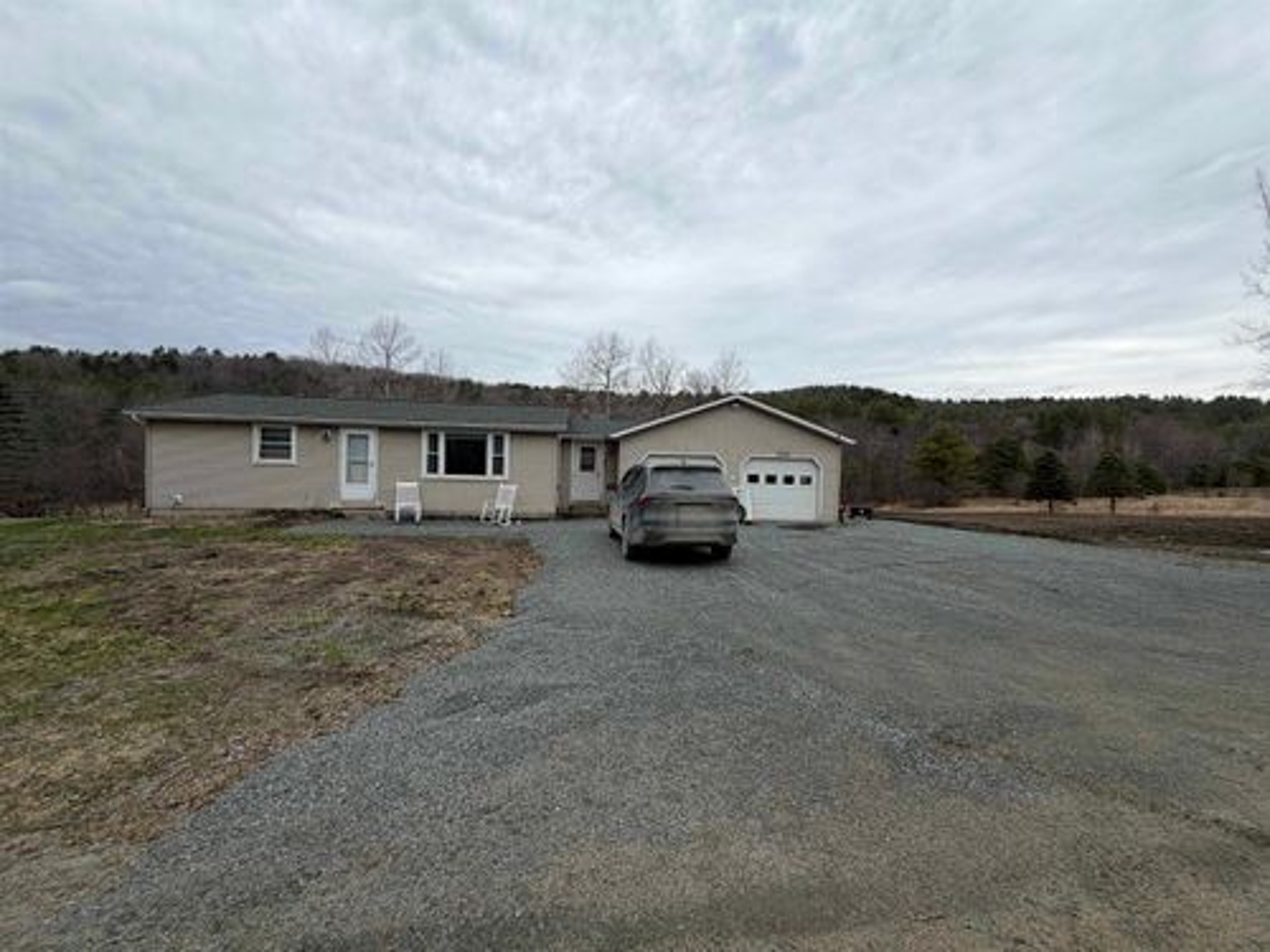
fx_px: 514
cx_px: 635
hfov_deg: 102.1
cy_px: 476
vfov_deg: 85.7
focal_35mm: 14
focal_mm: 2.22
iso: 40
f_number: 2.2
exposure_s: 1/751
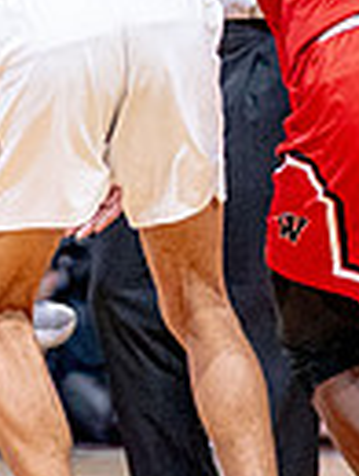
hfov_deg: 2.1
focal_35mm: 703
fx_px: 9689
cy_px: -411
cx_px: -308
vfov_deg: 2.8
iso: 2500
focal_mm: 129
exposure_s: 1/1000
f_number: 2.8
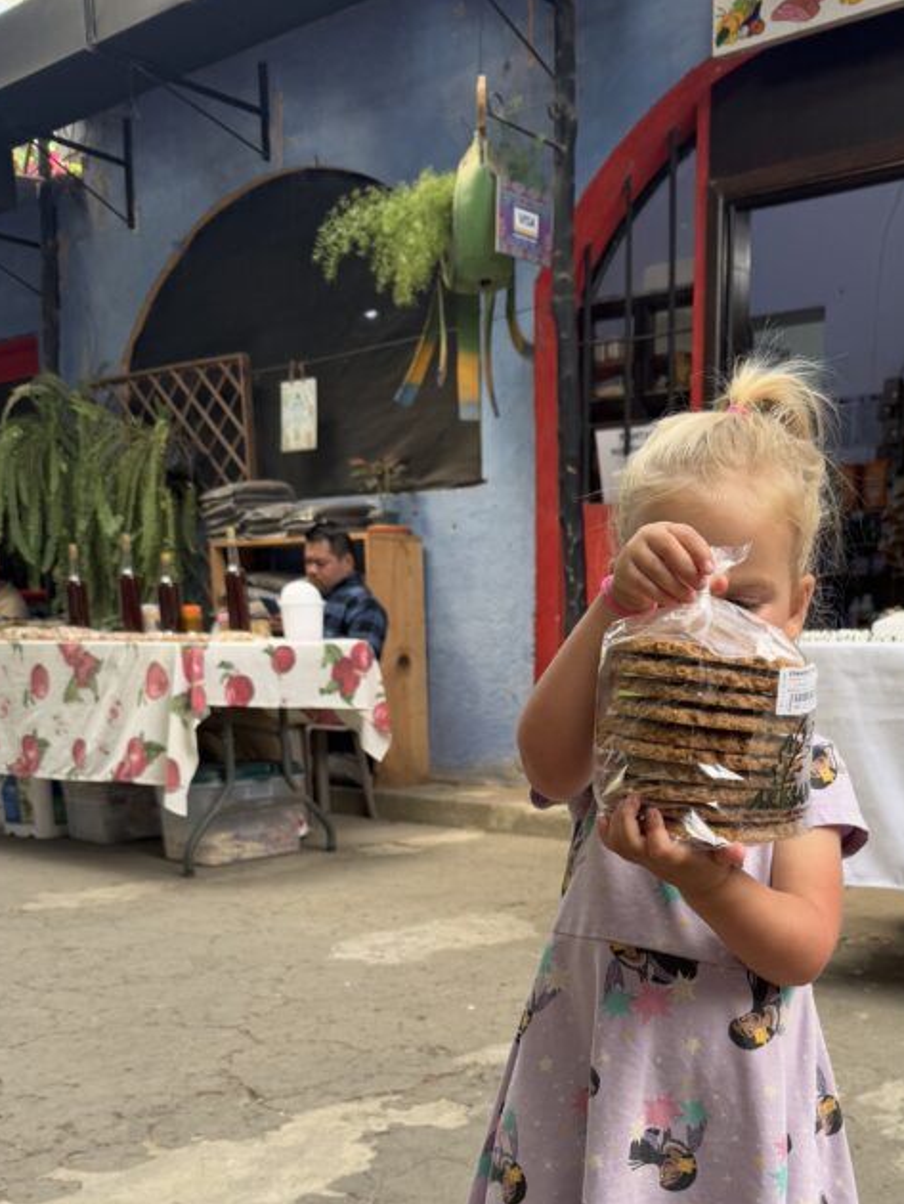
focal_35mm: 39
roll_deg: -0.4
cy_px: 902
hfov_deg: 36.4
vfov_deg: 46.2
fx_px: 1357
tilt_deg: -10.3
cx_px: 619
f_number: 1.78
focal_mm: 6.76
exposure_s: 1/160
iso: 64
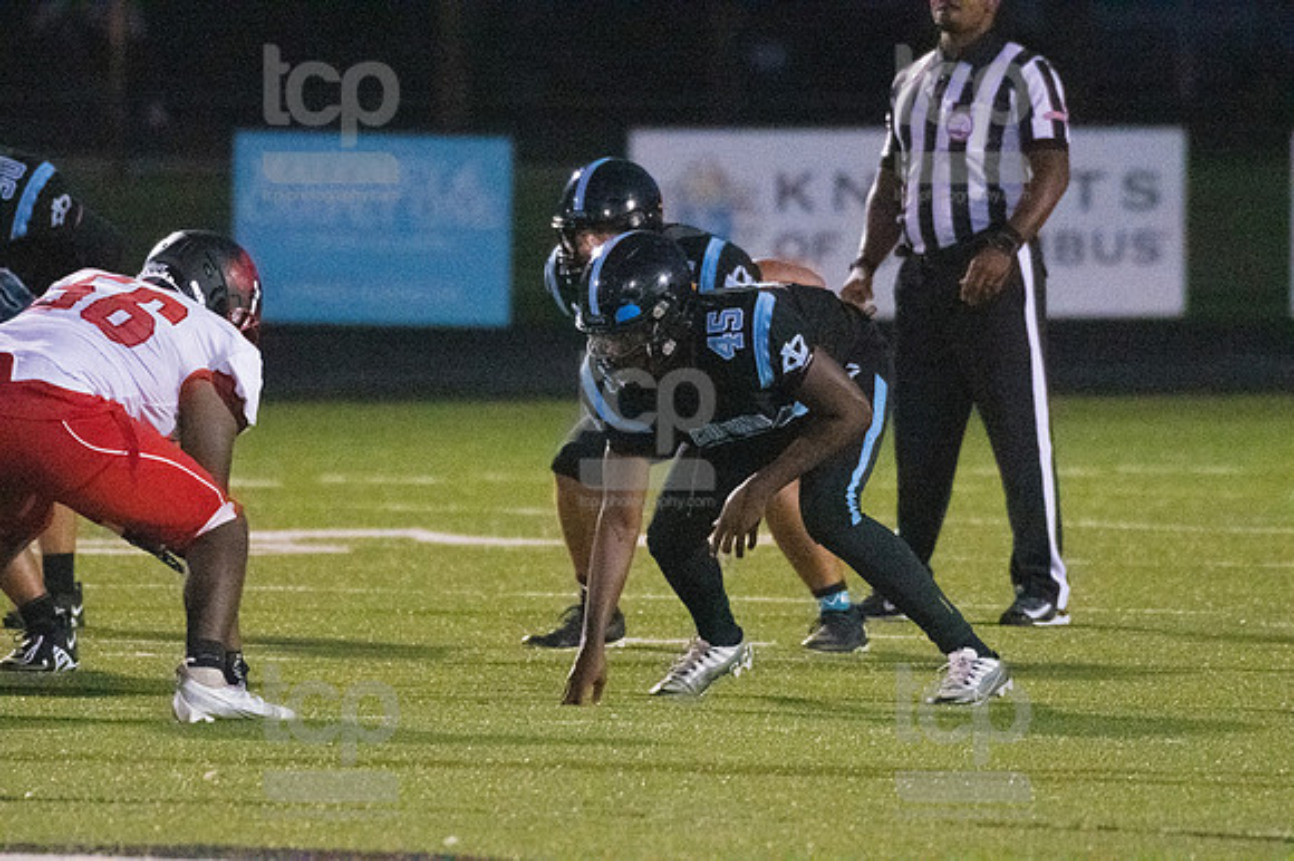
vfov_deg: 2.3
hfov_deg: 3.5
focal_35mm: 585
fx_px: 21015
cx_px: 647
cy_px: 430
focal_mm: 390
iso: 10000
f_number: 5.6
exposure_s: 1/1600
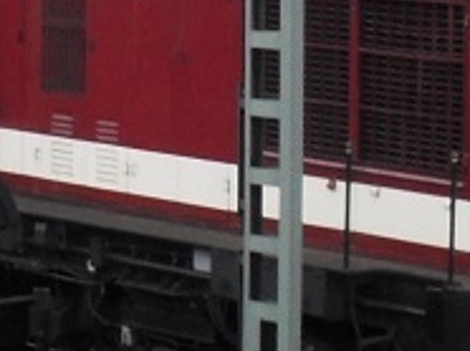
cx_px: -521
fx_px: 3065
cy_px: 152
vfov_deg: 6.6
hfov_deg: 8.3
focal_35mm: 226
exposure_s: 1/45
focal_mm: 6.2
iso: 100
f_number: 2.8
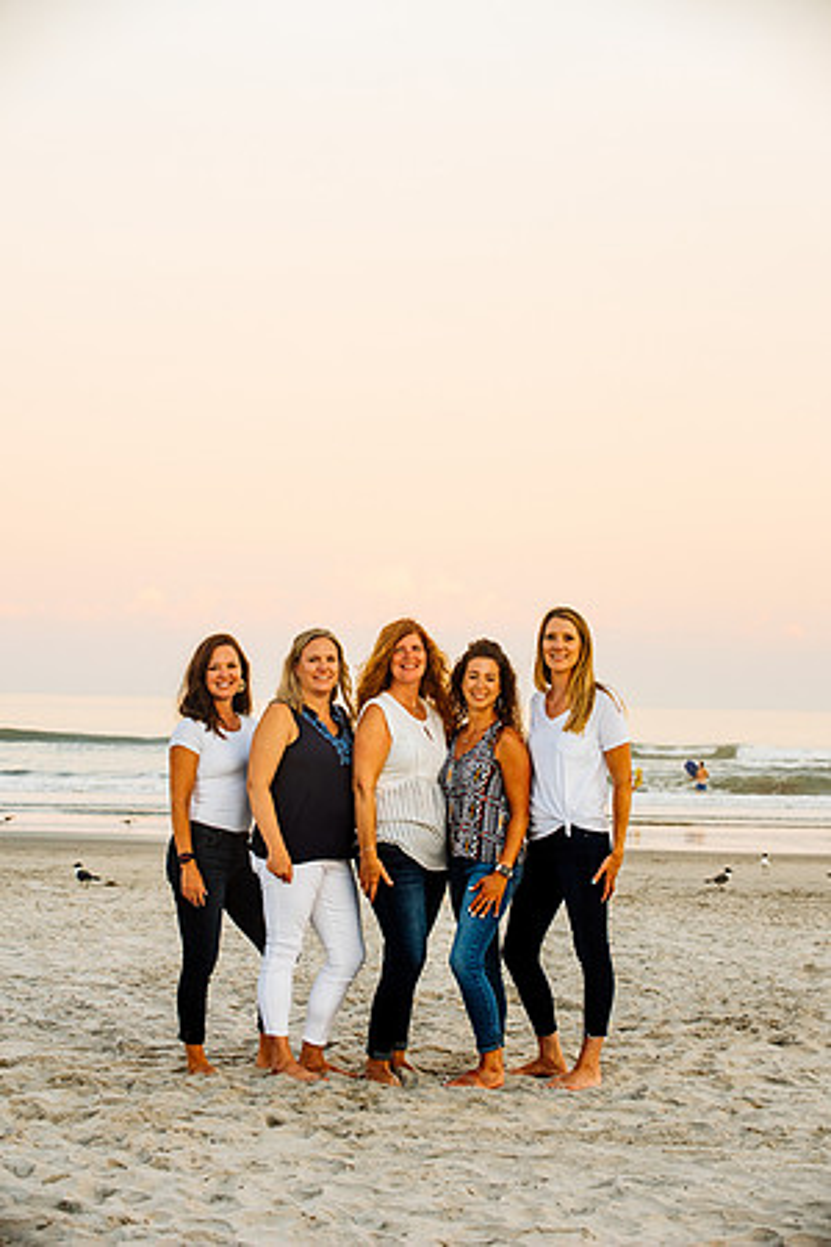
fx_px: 3116
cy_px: 624
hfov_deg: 15.2
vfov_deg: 22.6
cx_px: 416
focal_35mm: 90
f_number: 6.3
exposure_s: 1/160
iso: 800
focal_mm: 90
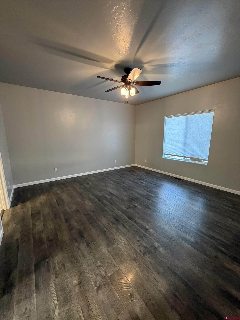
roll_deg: -0.1
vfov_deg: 102.1
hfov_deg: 85.7
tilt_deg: -10.9
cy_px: 160
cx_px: 120
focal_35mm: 14
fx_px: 129
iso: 400
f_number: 2.2
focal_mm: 2.22
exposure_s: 1/60
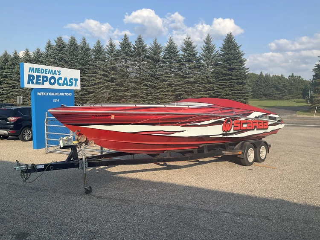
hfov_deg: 61.6
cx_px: 160
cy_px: 120
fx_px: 268
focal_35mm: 29
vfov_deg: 48.3
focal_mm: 3
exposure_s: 1/1377
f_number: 1.8
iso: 25
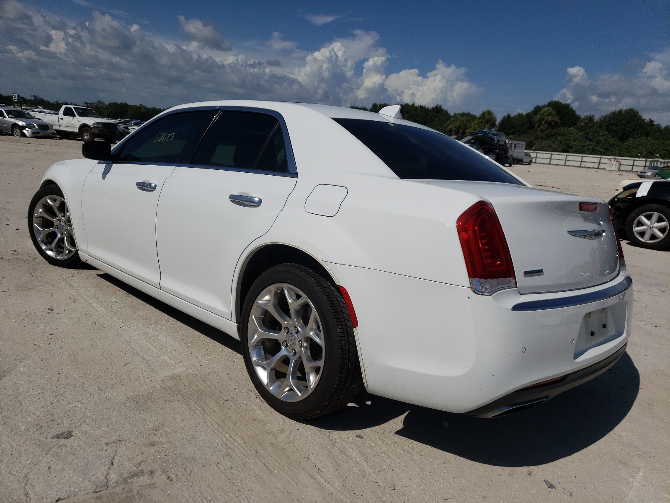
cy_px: 252
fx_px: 503
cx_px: 335
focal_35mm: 26
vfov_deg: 53.1
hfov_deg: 67.3
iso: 52
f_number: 1.5
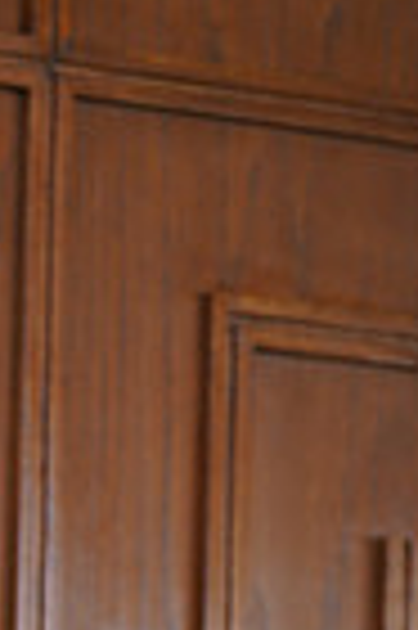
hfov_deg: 3.9
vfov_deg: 5.8
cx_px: -301
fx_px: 6145
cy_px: 972
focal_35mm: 352
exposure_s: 1/60
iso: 200
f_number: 5.6
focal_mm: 85
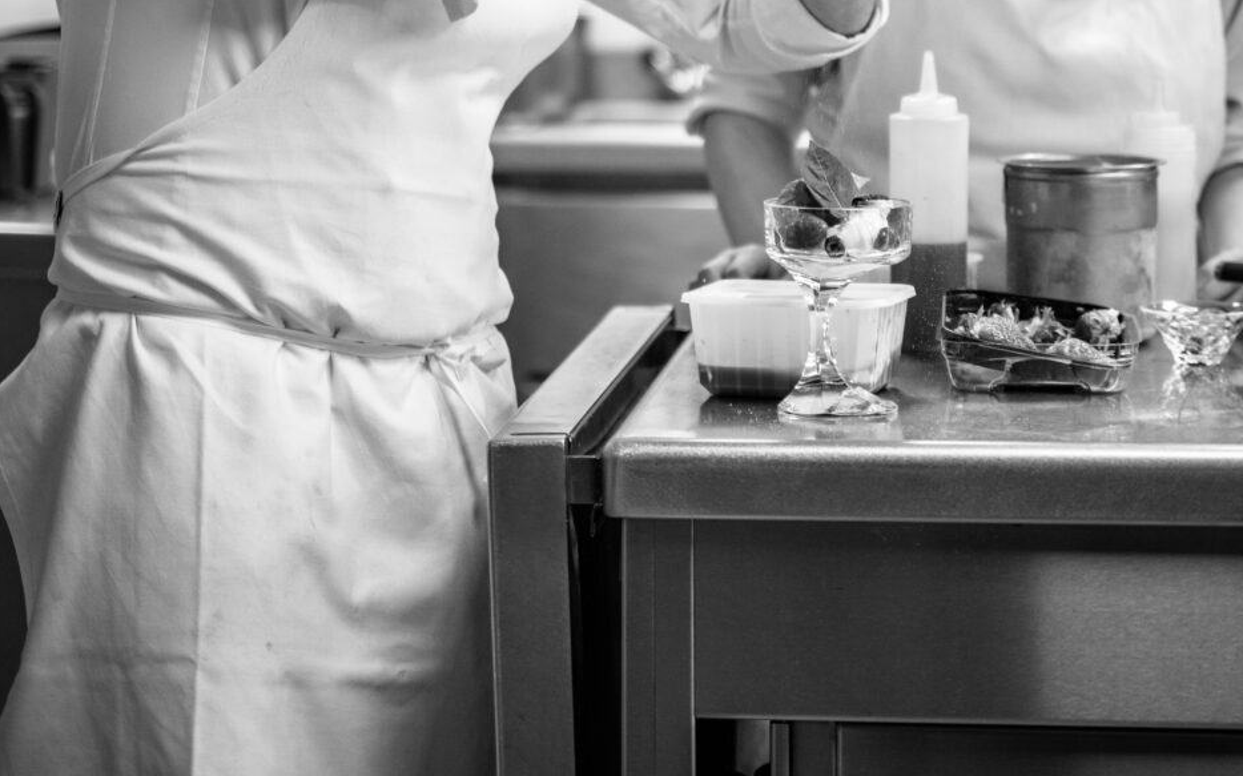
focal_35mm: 115
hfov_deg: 18.1
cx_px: 621
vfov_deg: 11.3
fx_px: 3894
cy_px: 17
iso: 640
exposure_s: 1/200
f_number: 2.8
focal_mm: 75
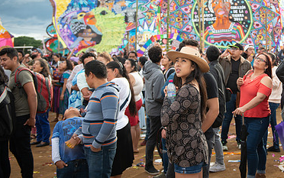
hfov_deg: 36.8
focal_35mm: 54
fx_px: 418
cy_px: 34
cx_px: 207
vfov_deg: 23.6
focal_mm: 34
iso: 200
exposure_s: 1/640
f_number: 2.8
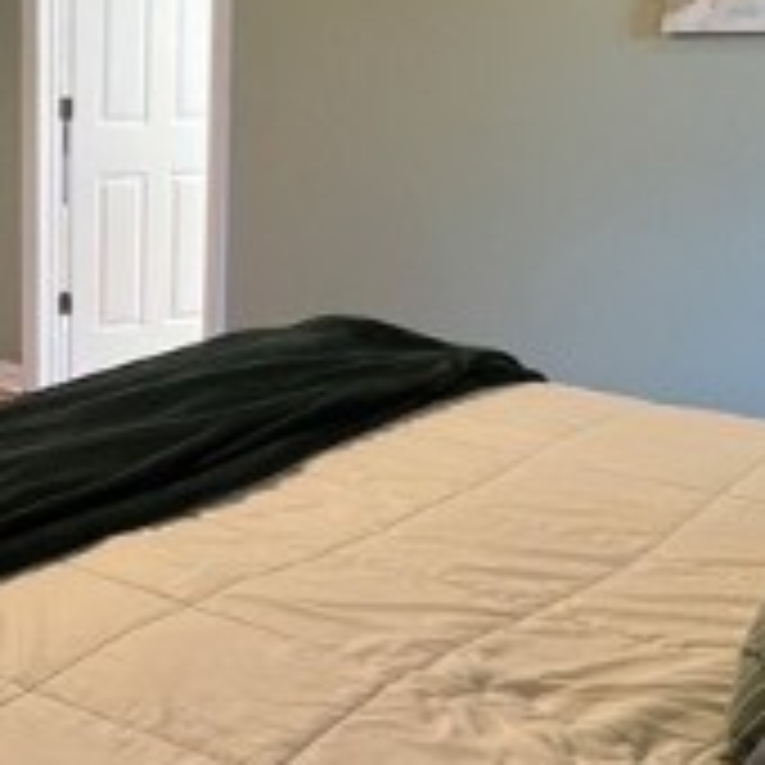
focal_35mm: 52
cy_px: 378
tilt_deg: -13.4
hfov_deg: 30.5
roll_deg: +1.2
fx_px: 1300
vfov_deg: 32.8
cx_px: 0
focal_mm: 1.57
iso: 160
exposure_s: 1/60
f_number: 1.8
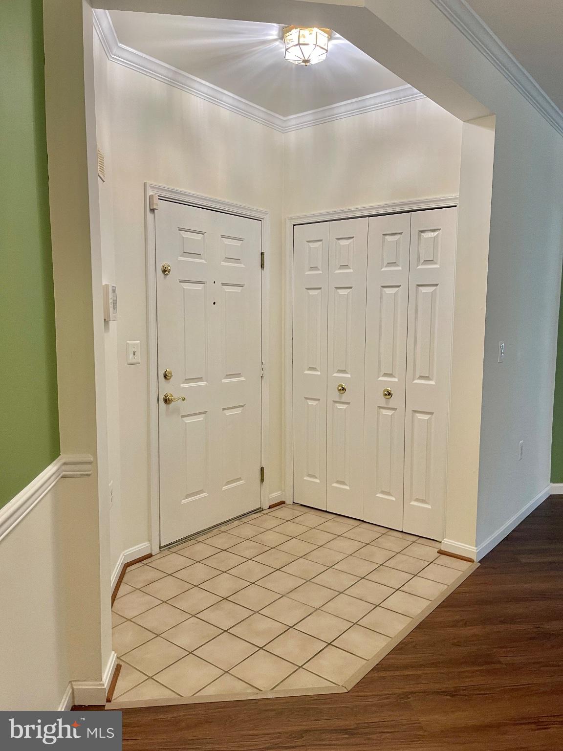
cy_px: 376
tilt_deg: -6.0
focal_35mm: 25
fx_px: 542
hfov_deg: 54.9
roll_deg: -1.3
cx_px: 282
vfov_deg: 69.4
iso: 100
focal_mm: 5.1
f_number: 1.6
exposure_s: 1/60
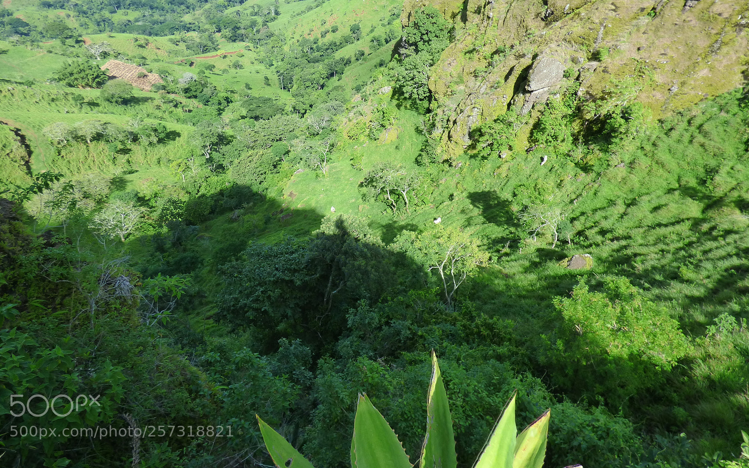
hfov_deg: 79.6
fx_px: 449
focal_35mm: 22
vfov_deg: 54.5
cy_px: 178
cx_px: 368
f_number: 3.5
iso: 200
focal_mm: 3.58
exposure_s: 1/640
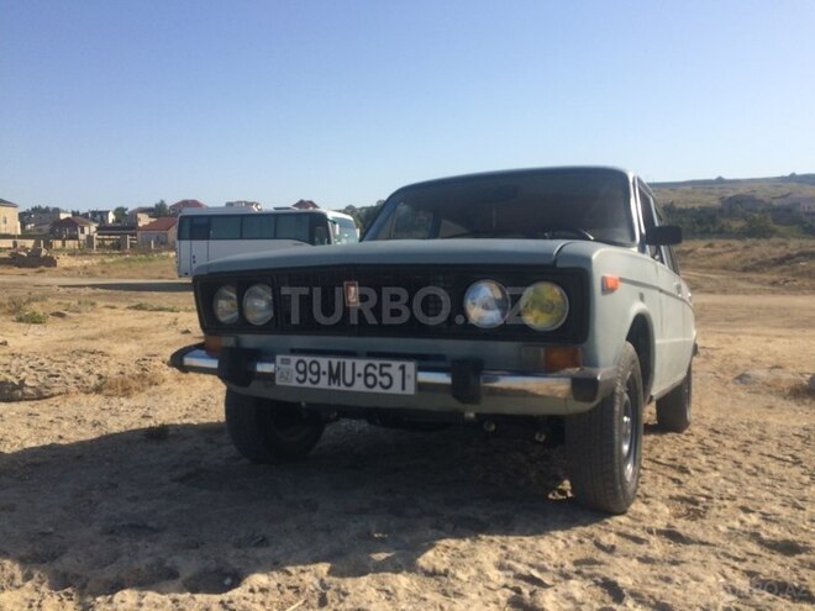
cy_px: 306
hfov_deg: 61.7
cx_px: 408
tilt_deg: -11.4
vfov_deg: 48.2
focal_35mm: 29
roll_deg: -0.6
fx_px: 683
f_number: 2.2
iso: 32
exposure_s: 1/2415
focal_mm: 4.15
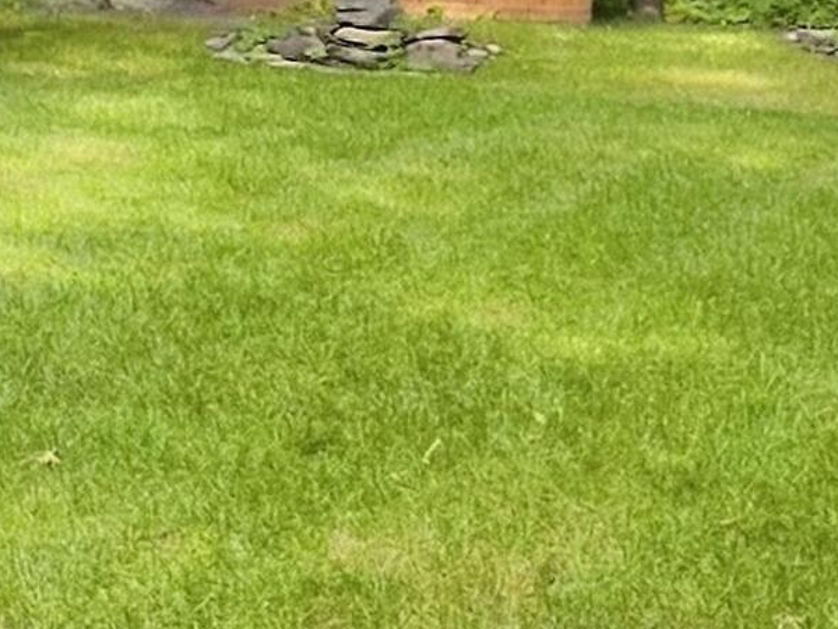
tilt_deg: +2.4
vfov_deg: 19.2
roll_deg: -0.6
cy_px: -215
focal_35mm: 70
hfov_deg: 27.8
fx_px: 1695
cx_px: 380
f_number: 2.2
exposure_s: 1/99
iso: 64
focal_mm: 2.2
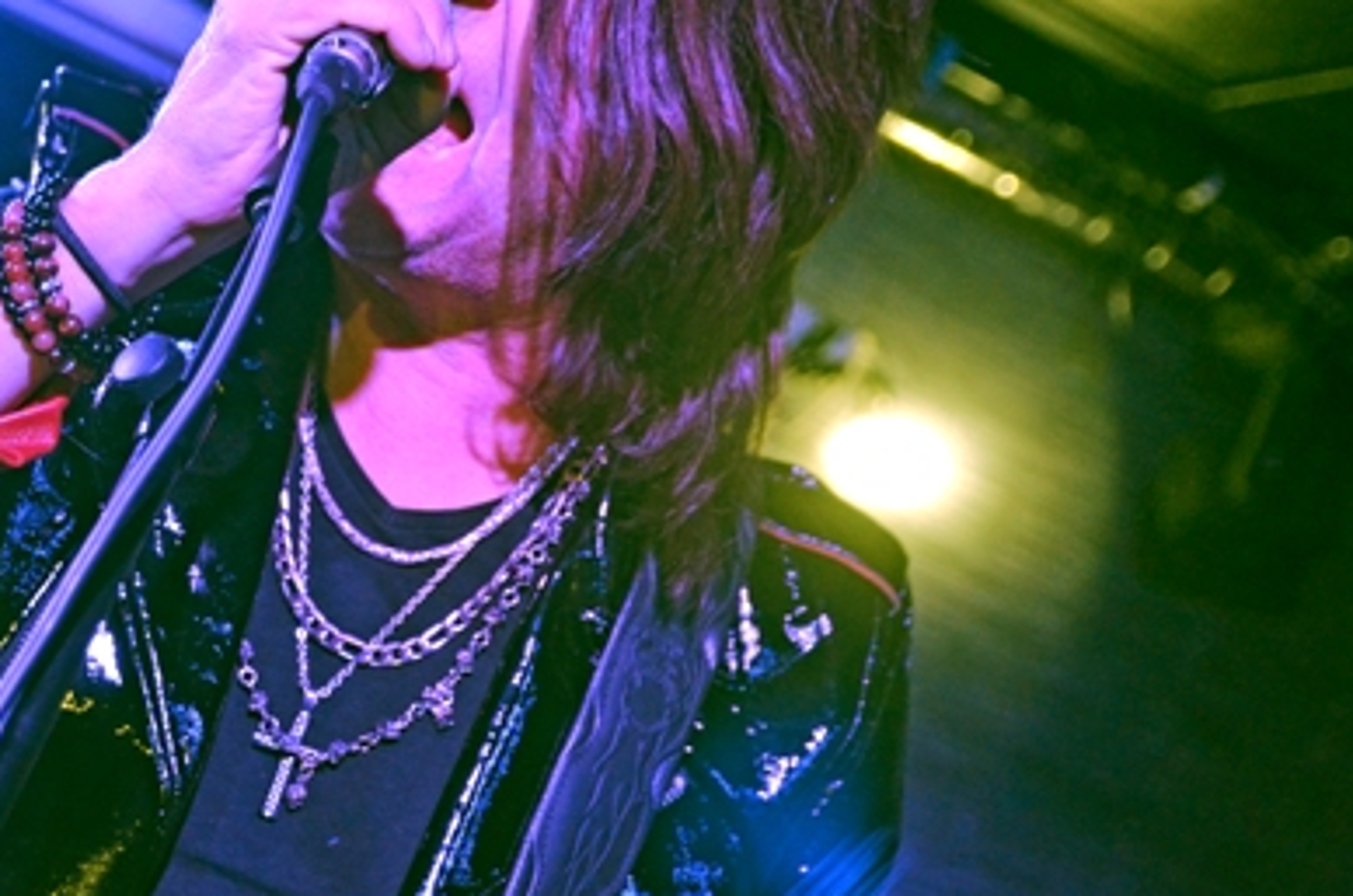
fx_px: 3151
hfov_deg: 23.8
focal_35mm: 84
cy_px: 255
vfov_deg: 16.1
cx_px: 246
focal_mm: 32
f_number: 2.8
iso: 1000
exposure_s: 1/125
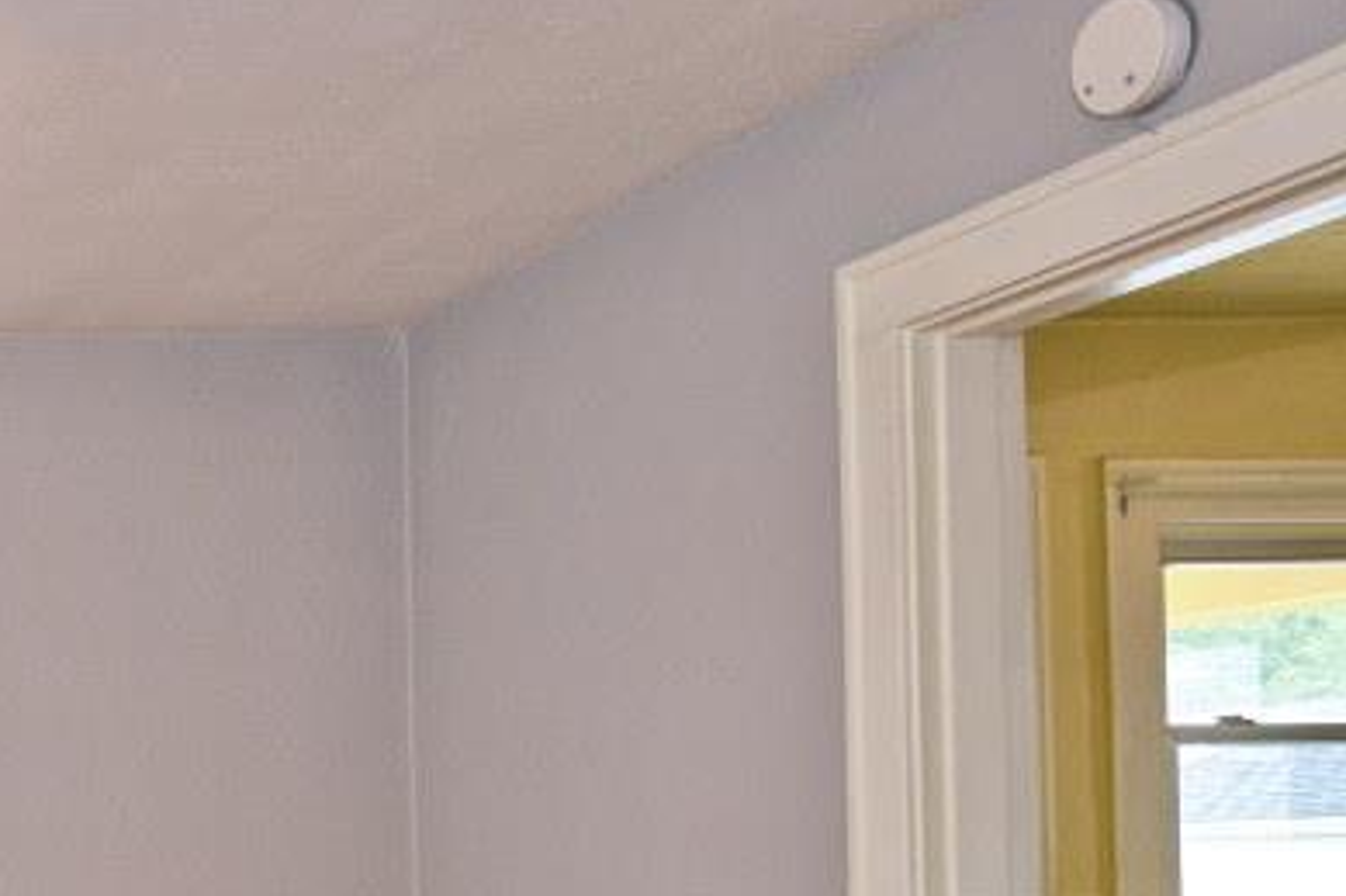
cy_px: 865
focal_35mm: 54
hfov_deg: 28.1
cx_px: -540
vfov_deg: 24.1
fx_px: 2018
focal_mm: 14
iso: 200
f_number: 4.5
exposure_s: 1/80
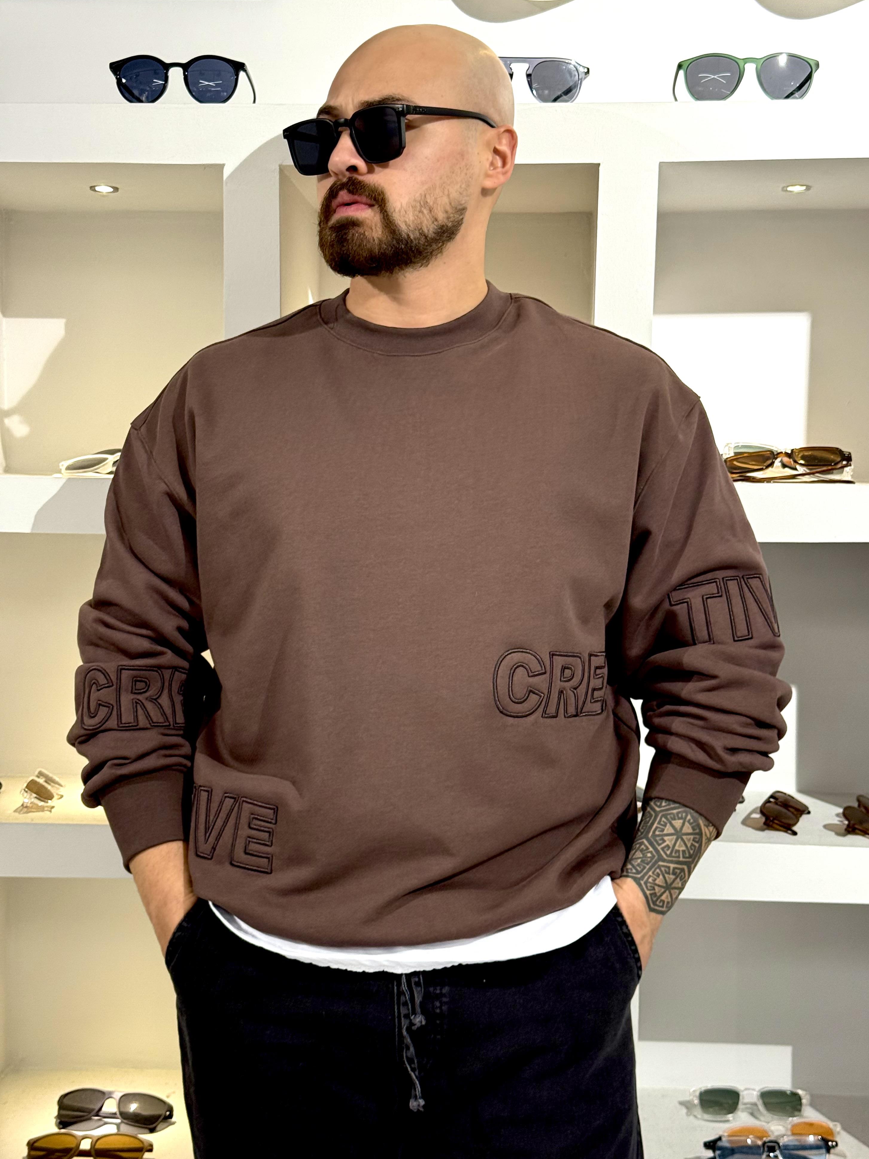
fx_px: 1674
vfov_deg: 38.2
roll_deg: -0.7
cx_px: 452
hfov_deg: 29.1
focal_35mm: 50
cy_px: 597
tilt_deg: -4.8
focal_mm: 6.76
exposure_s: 1/100
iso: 125
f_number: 1.78
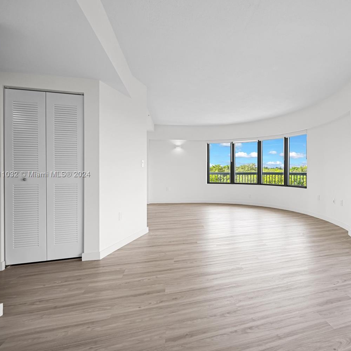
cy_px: 175
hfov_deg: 72.9
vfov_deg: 77.7
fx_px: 218
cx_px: 258
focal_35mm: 19
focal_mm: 14
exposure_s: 1/60
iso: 100
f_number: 4
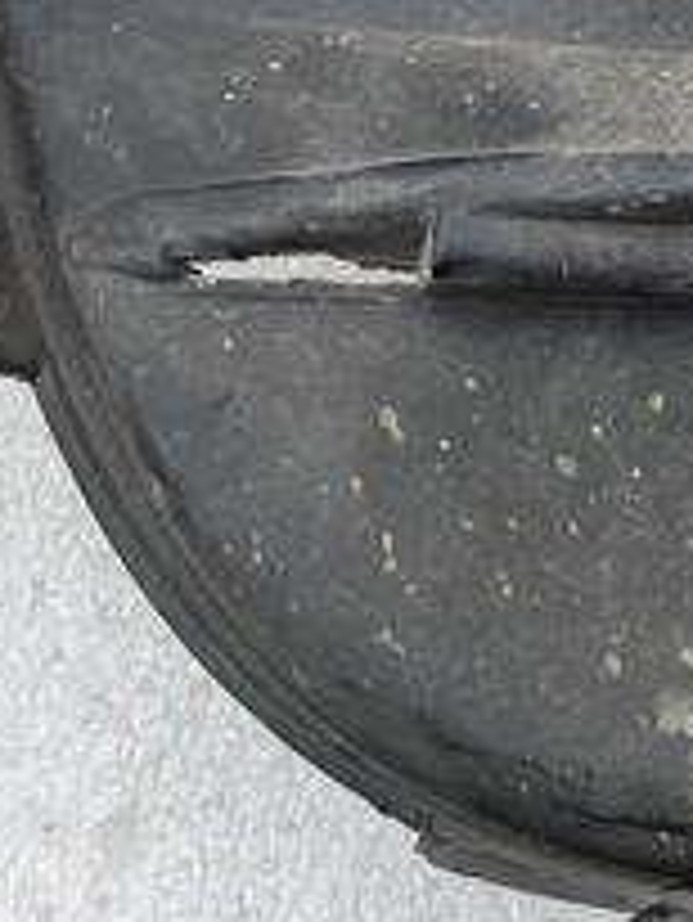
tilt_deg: -63.8
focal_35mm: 81
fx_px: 2160
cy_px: 178
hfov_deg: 16.2
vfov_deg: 23.7
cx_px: 1120
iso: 50
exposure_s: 1/122
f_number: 1.6
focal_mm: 5.1
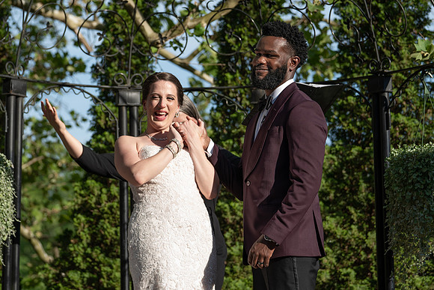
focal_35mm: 175
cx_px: 198
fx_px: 2106
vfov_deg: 7.9
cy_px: 129
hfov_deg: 11.8
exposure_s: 1/500
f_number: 4
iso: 50
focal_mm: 117
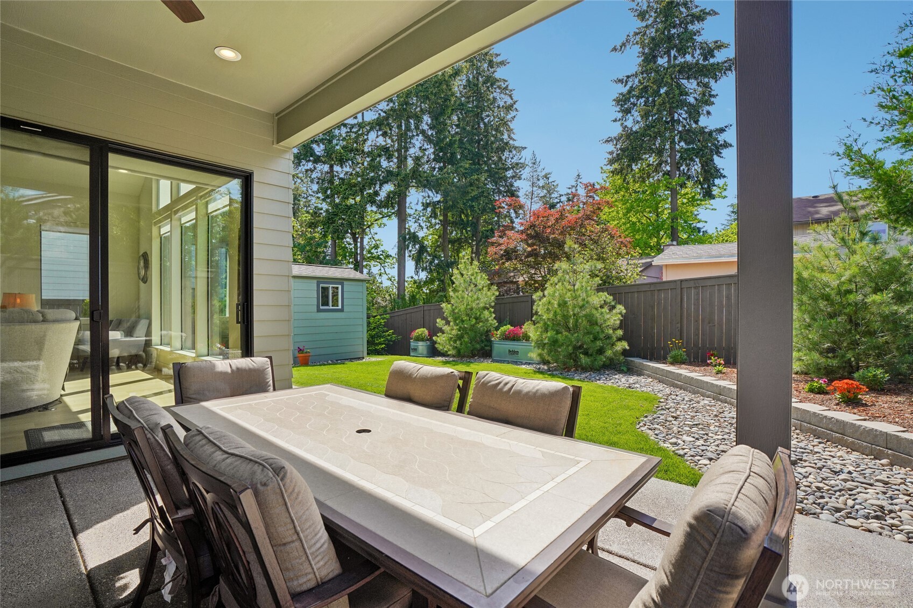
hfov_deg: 96.7
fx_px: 406
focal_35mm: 16
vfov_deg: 73.7
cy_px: 304
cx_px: 456
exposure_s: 1/500
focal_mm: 16
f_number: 8
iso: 400
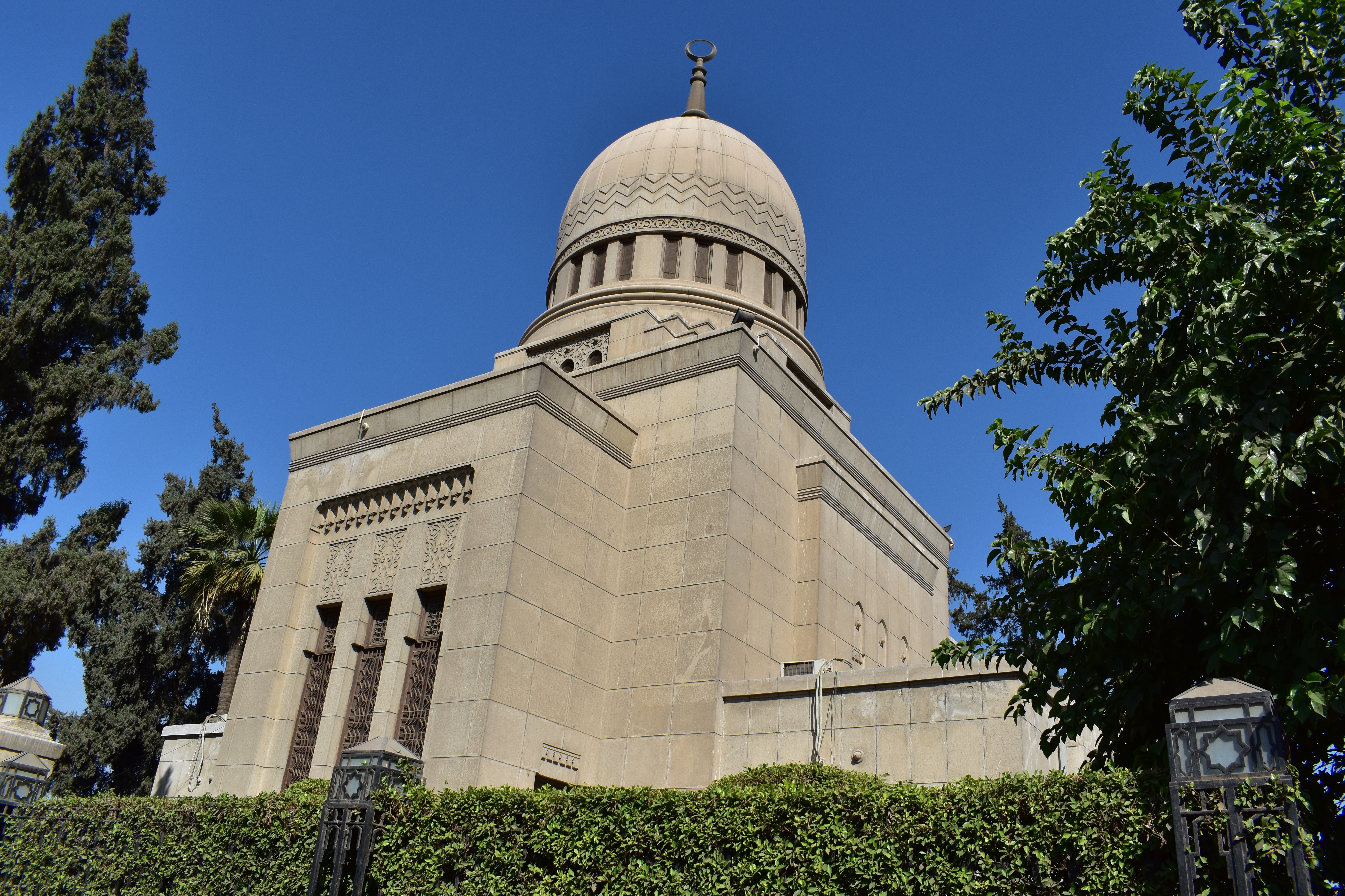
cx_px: 672
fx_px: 1009
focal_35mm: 27
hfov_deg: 67.4
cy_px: 448
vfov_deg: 47.9
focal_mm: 18
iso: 280
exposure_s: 1/500
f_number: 11
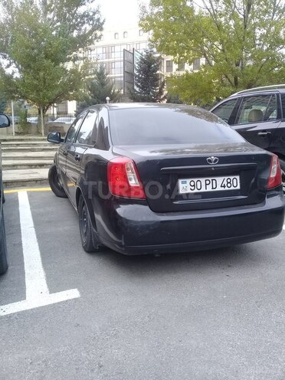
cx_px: 142
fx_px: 340
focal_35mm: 31
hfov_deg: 45.4
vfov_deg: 58.4
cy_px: 190
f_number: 2.2
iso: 50
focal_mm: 3.3
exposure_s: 1/173
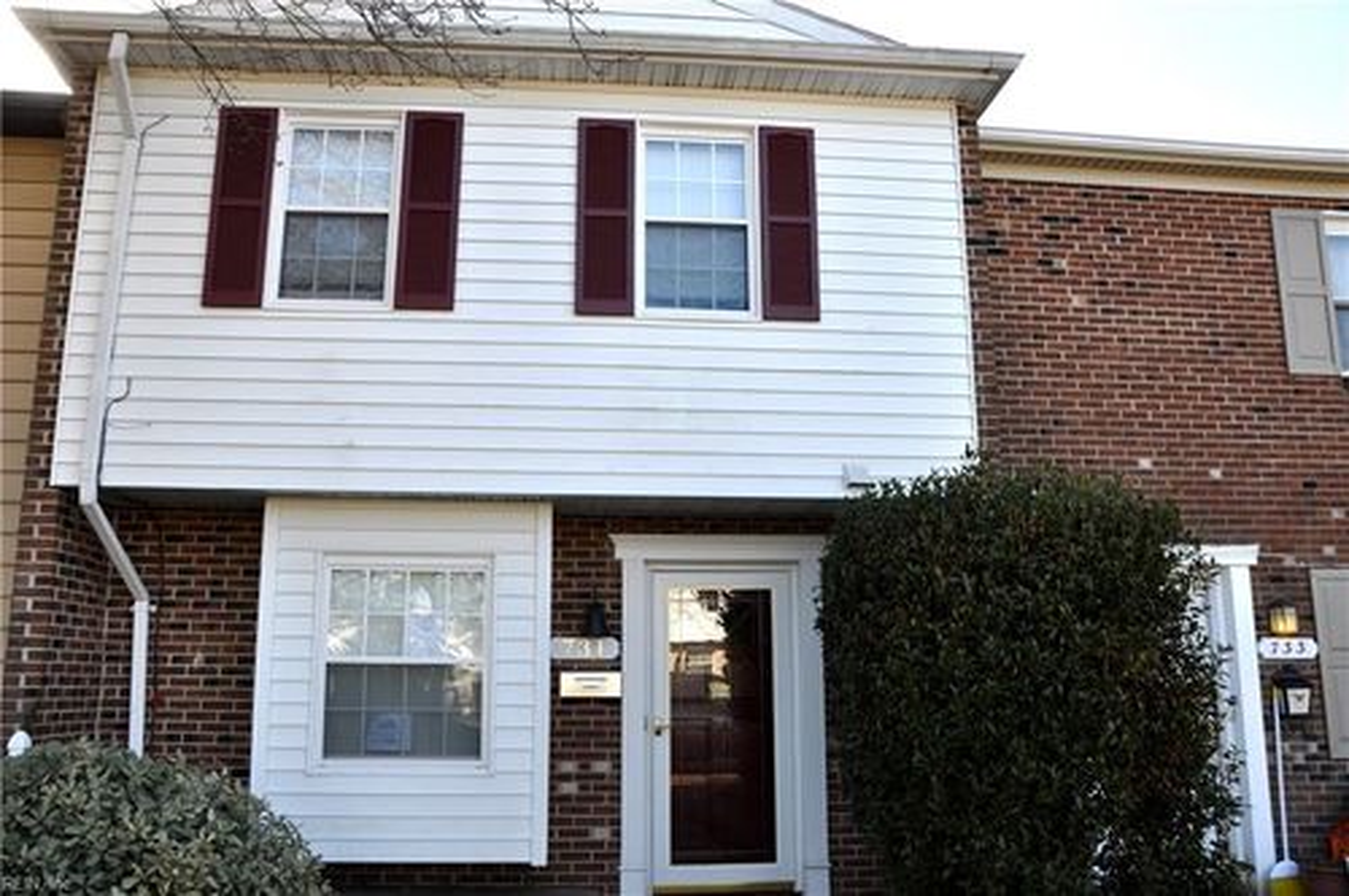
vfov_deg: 43.5
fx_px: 1123
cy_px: 448
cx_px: 674
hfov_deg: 62.0
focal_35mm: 30
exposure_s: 1/200
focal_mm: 20
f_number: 7.1
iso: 200
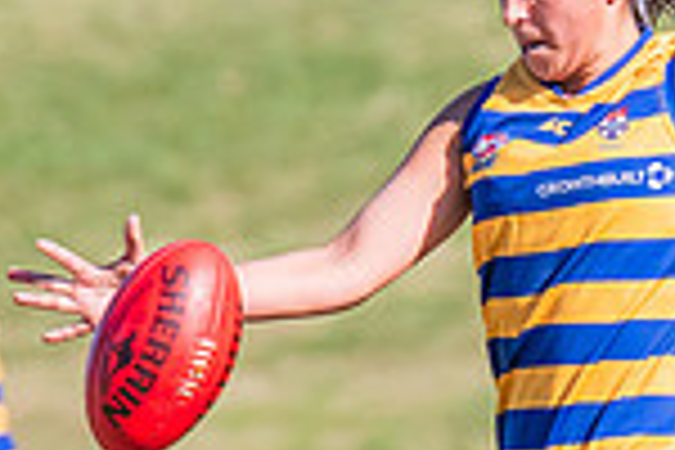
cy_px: 401
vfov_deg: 0.6
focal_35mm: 2407
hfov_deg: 0.9
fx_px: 45128
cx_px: 411
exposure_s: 1/1250
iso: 800
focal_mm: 420
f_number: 9
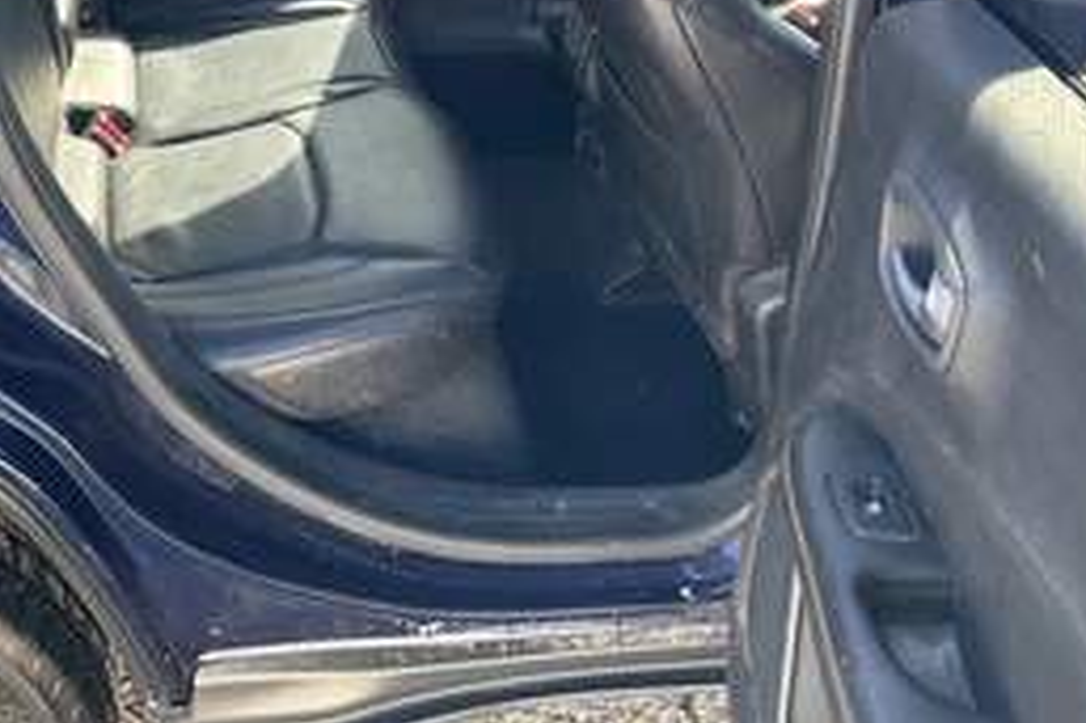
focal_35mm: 47
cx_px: 368
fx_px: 1417
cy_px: 93
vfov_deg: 27.7
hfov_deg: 41.4
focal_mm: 3
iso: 50
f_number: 1.8
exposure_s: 1/122
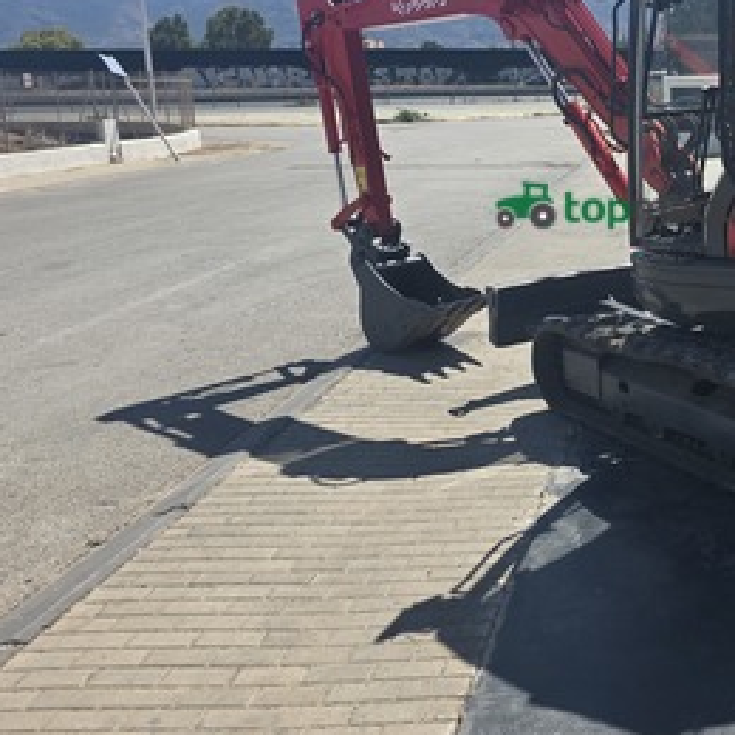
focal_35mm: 43
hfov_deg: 35.9
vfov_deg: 38.4
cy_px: 206
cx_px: 708
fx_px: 1033
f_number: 1.7
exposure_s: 1/5778
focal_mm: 6.3
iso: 80
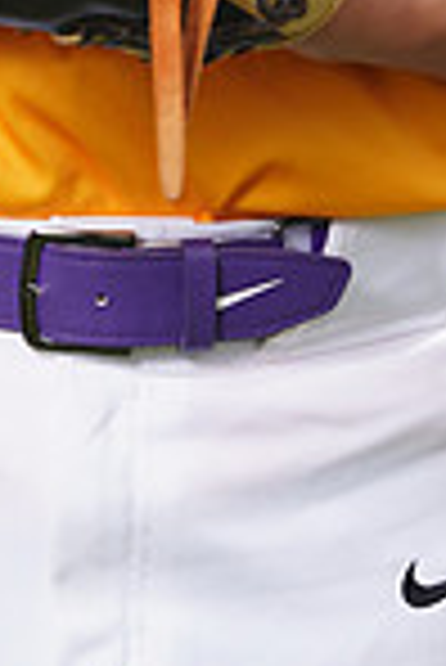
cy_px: -518
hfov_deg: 1.4
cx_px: 164
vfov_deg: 2.0
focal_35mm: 1004
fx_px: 18613
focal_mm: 256
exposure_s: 1/250
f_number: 5.6
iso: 100
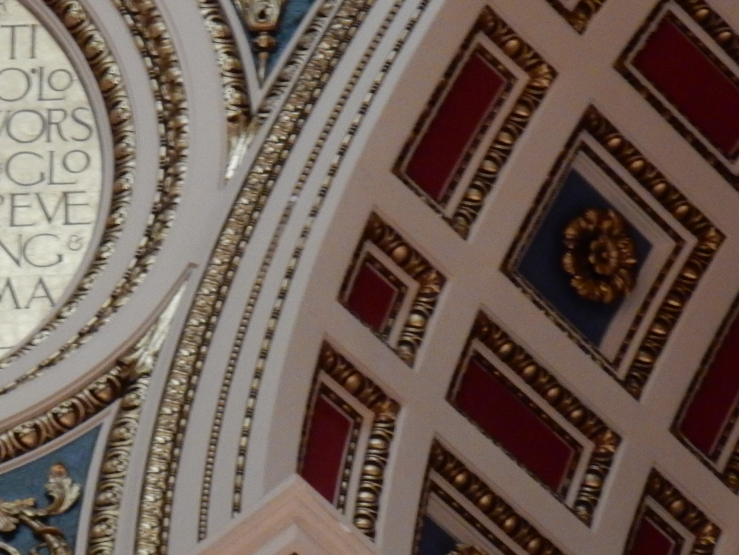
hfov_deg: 7.9
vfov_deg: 6.0
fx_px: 5316
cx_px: -172
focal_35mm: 249
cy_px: 294
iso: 400
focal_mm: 17.6
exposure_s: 1/10
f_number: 5.3
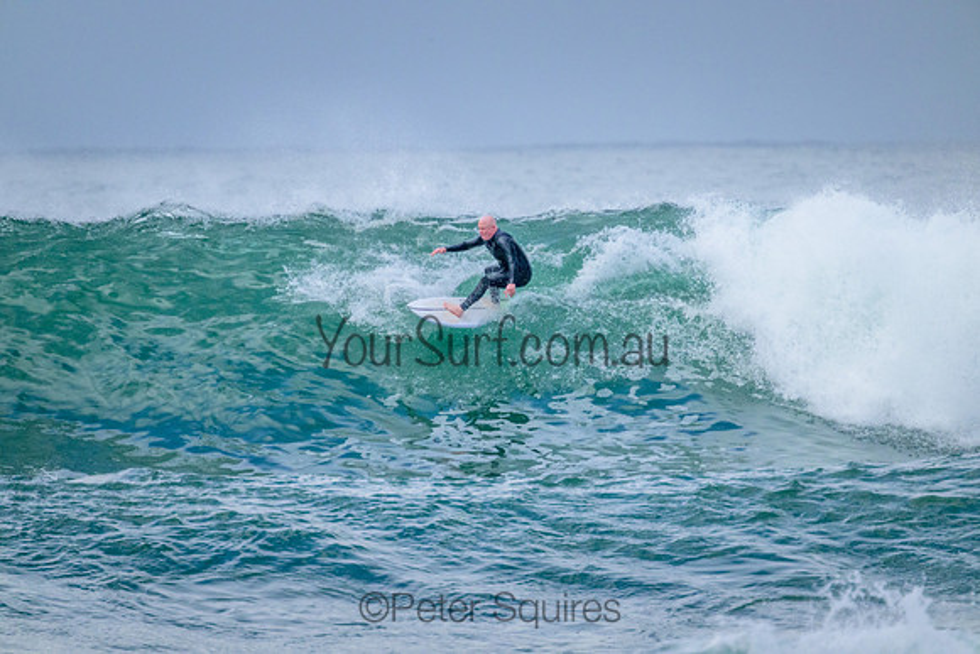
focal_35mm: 800
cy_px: 327
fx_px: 21782
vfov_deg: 1.7
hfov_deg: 2.6
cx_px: 490
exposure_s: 1/1600
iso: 3600
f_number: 11
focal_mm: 800
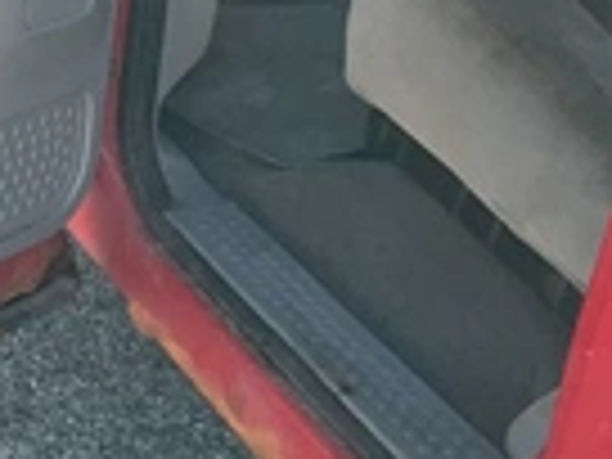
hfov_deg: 21.1
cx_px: -166
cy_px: 32
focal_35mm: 85
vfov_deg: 17.1
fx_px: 1503
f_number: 1.8
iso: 20
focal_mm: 3
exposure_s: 1/208
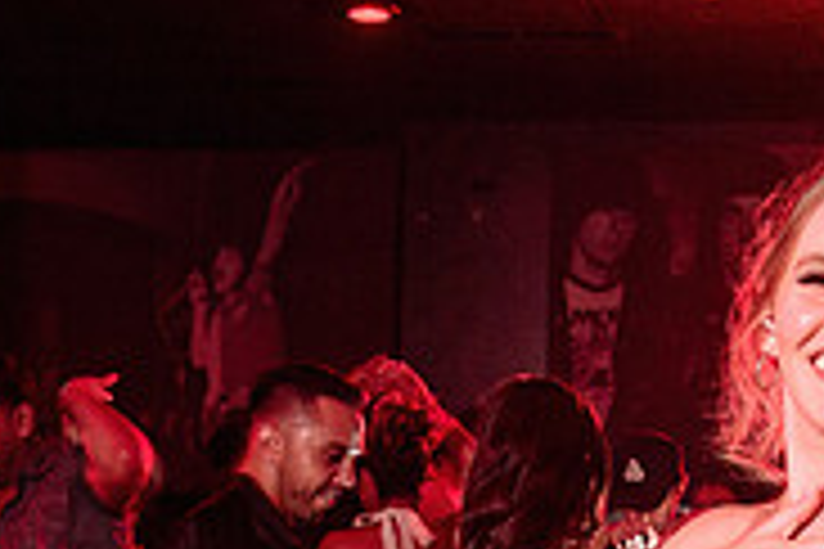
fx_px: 2266
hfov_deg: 20.6
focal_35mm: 99
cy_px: 645
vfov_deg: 13.5
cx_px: 518
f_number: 4
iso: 800
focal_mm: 29
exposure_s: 1/25
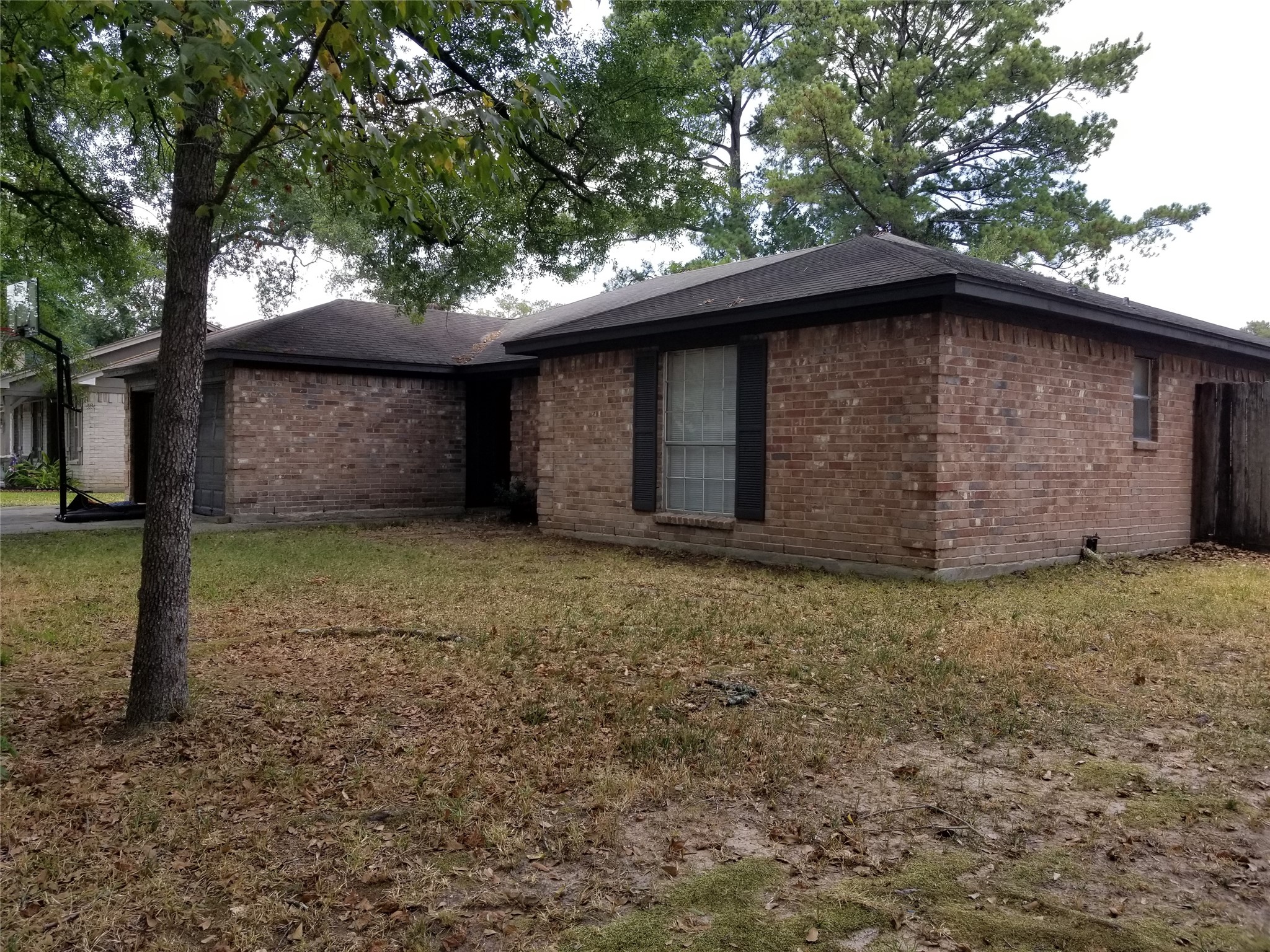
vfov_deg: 53.1
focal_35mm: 26
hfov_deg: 67.3
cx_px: 635
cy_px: 476
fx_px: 954
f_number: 1.7
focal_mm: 4.25
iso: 50
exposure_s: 1/540
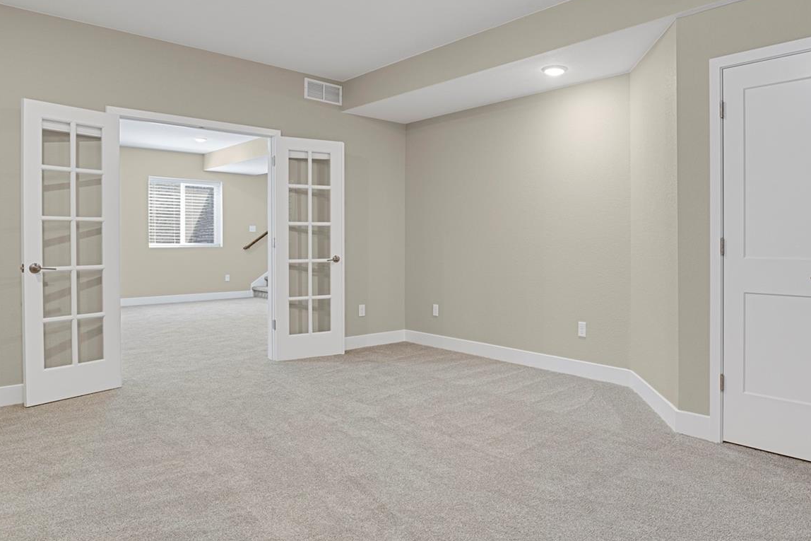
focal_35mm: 24
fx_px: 541
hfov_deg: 72.8
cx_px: 497
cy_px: 240
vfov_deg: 53.0
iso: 250
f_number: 8
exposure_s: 4
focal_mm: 17
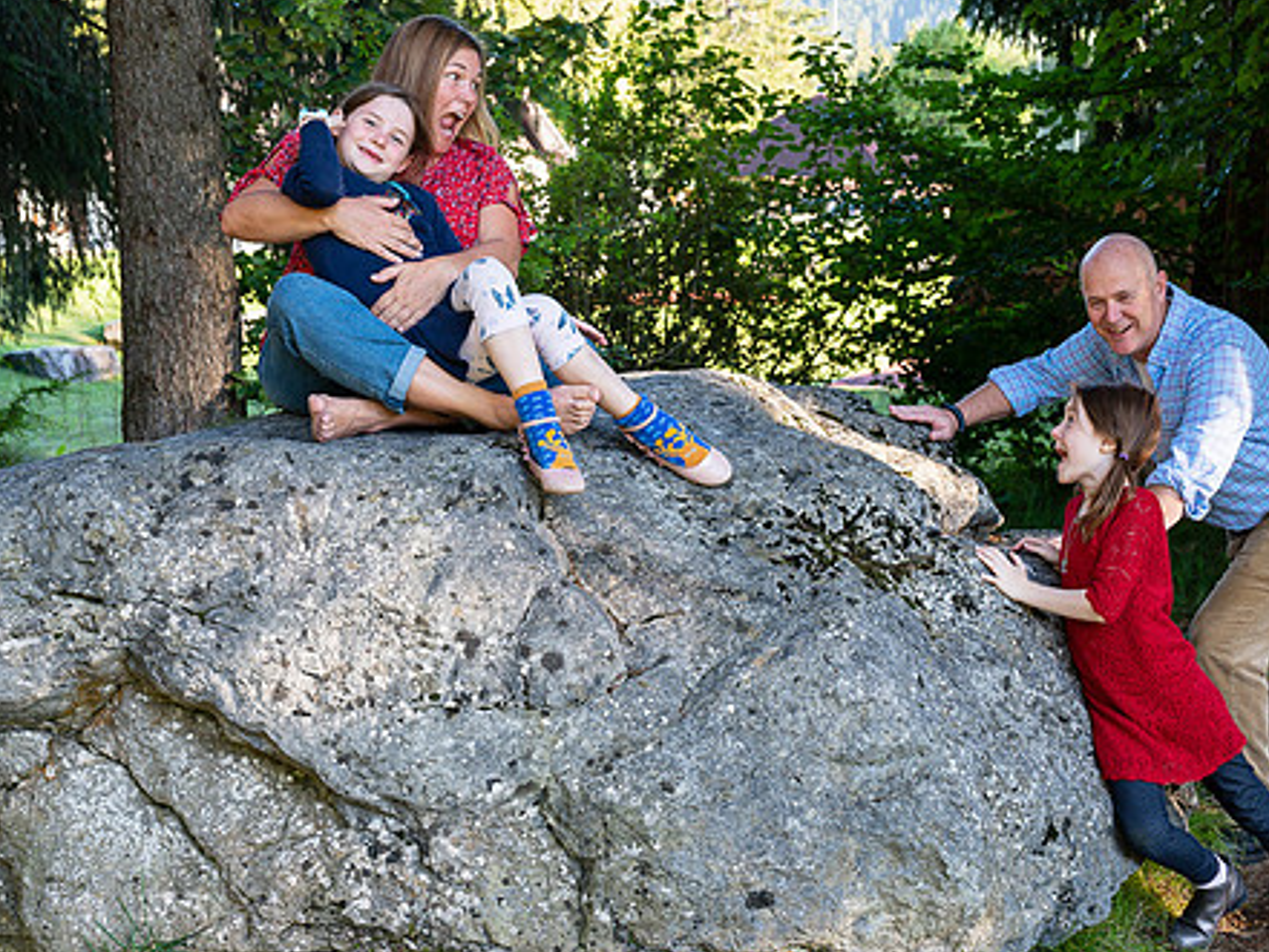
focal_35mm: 53
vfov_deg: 27.5
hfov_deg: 35.9
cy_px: 505
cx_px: 822
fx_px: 1943
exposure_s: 1/80
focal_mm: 35
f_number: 5
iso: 200
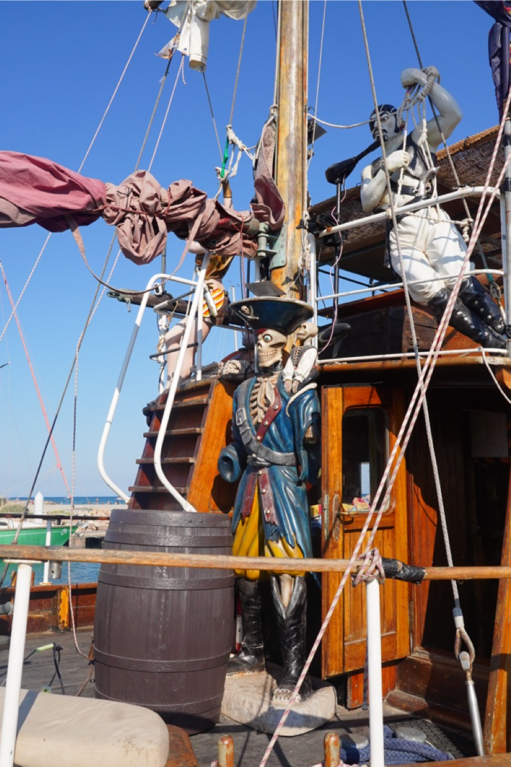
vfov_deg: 61.9
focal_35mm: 30
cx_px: 256
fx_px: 639
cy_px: 384
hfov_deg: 43.6
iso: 800
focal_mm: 20
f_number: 8
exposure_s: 1/2000
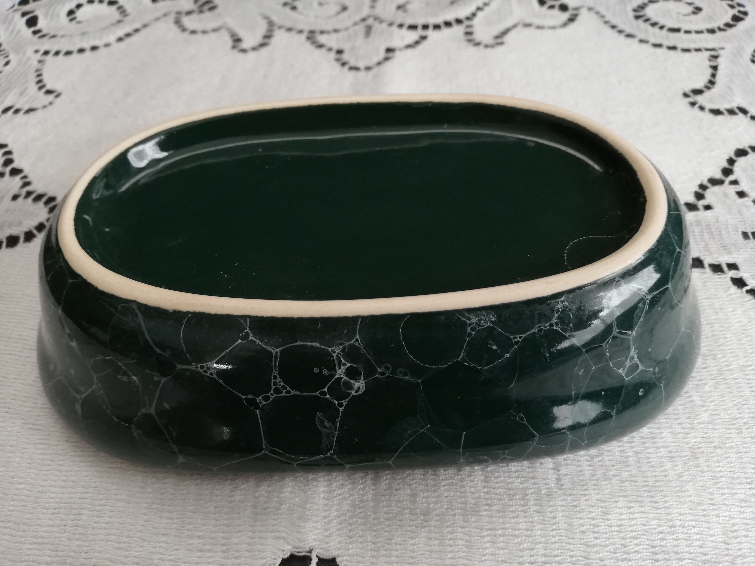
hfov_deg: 67.3
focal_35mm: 26
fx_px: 567
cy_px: 283
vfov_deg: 53.1
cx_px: 378
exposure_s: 1/30
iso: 320
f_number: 2.2
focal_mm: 3.81
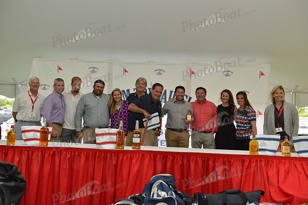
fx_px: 325
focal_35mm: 38
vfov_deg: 35.1
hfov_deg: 50.7
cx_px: 154
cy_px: 102
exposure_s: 1/250
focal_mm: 38
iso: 1600
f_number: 4.5
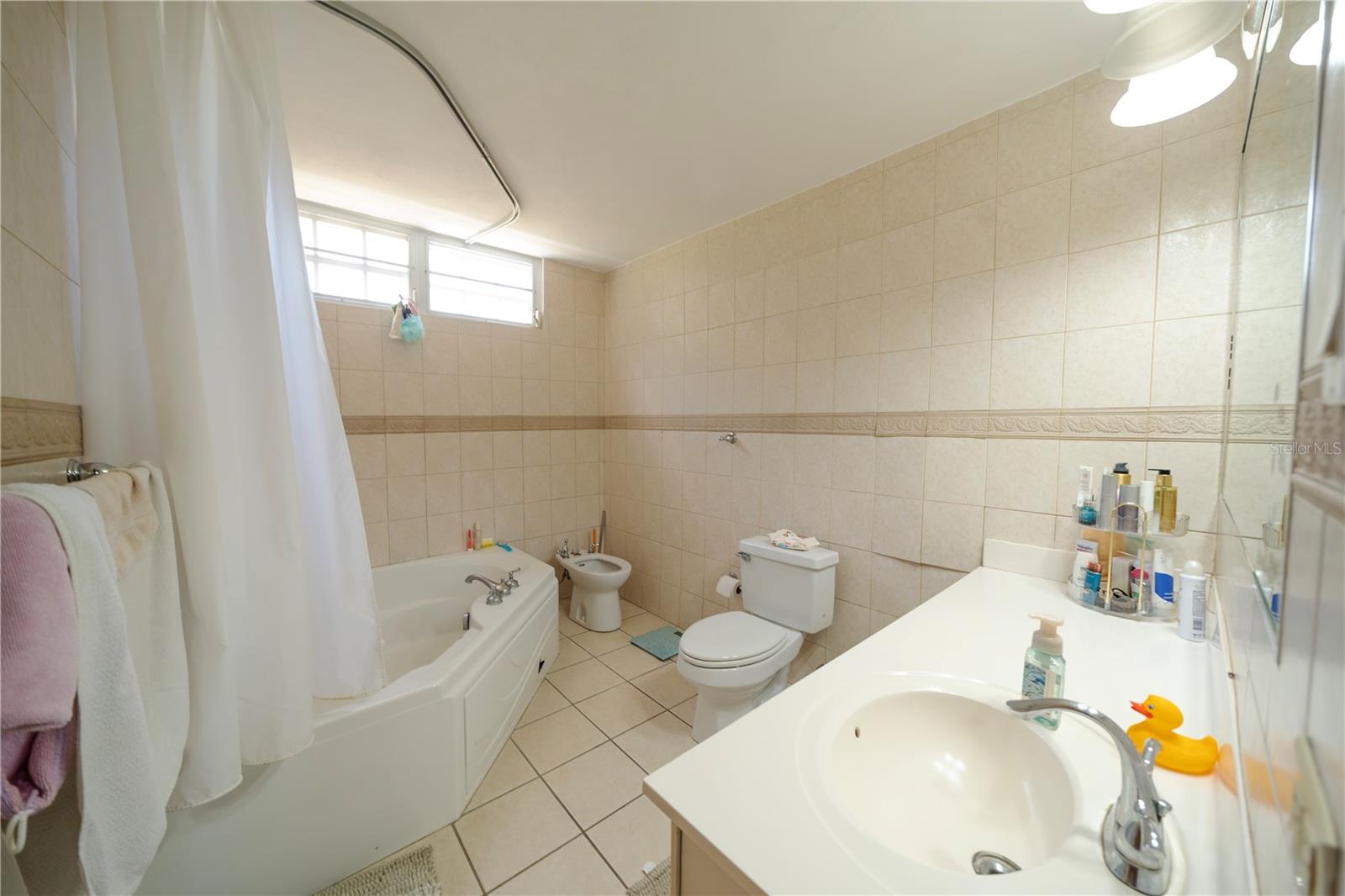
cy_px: 448
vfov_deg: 90.0
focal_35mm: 12
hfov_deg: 112.6
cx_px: 672
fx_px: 448
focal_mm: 12
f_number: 5.6
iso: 1250
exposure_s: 1/50
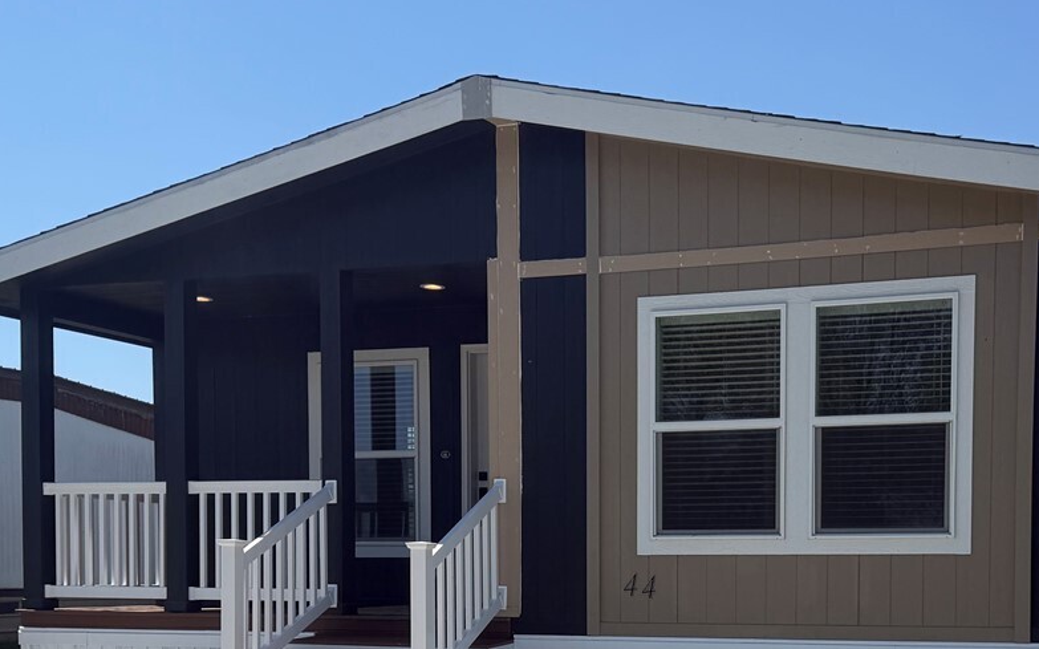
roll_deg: +0.2
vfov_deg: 23.9
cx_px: 698
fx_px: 1472
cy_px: 622
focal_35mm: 52
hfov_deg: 38.4
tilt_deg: -0.8
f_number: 1.78
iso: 80
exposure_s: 1/8130
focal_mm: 6.76
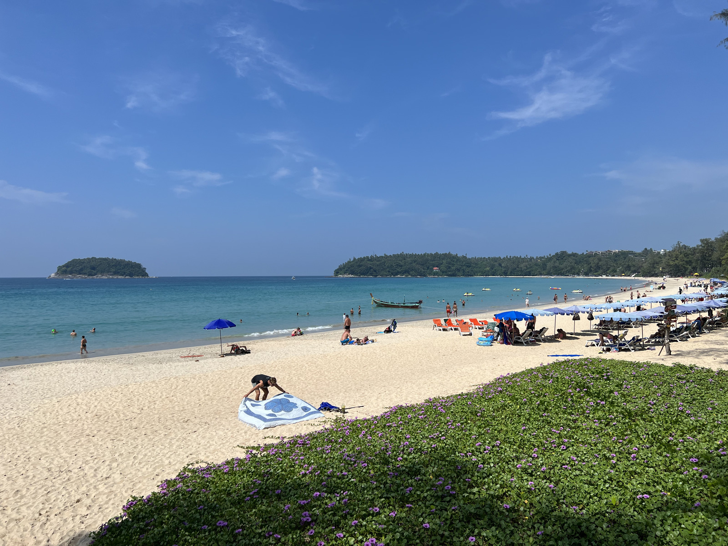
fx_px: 547
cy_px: 273
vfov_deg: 53.1
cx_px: 364
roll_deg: +0.6
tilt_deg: +0.2
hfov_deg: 67.3
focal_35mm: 26
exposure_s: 1/8000
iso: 50
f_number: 1.5
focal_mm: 5.7
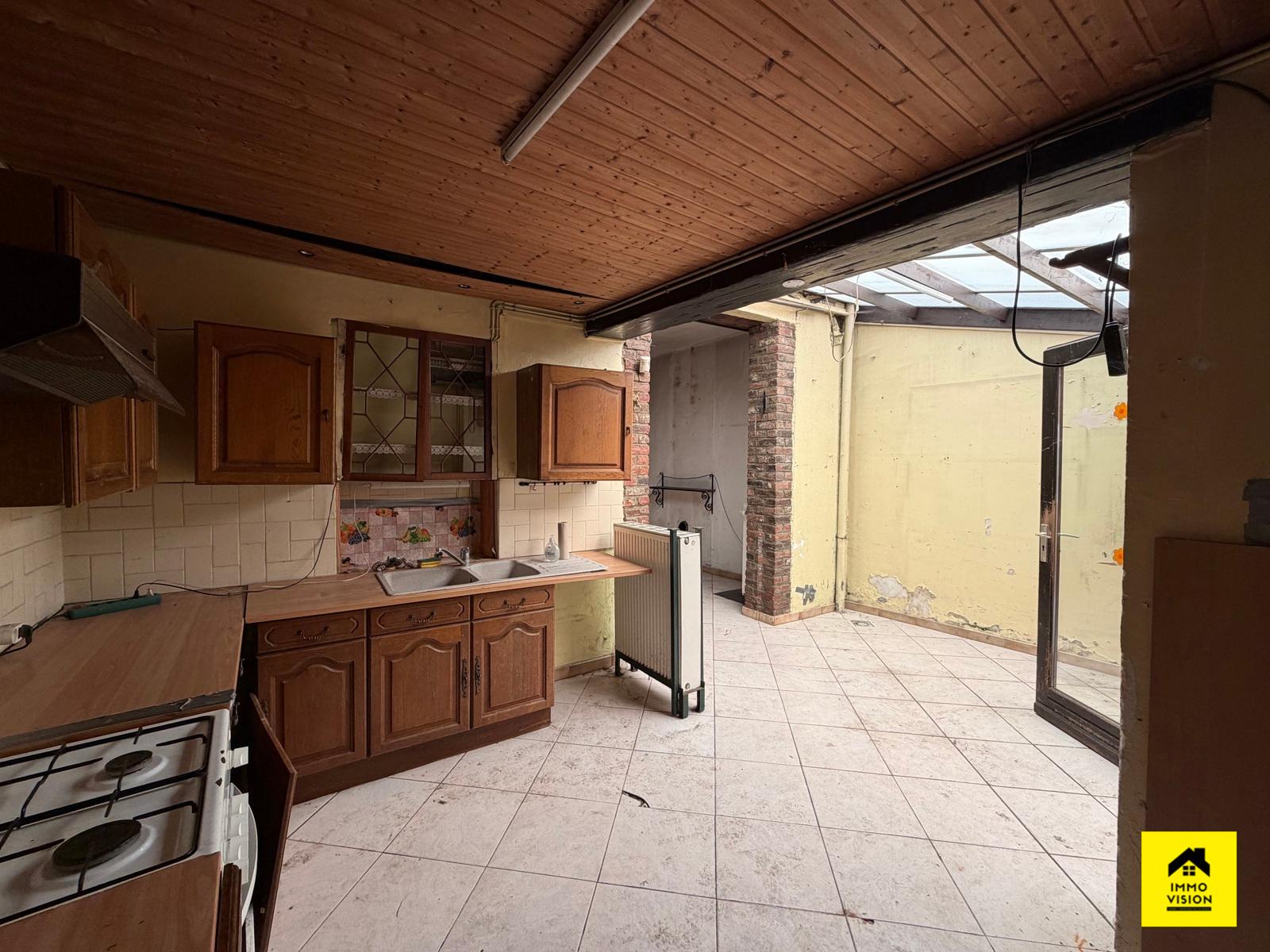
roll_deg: +0.0
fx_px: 514
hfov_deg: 102.1
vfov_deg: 85.7
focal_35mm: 14
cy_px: 476
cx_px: 635
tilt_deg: -1.8
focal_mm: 2.22
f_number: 2.2
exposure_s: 1/121
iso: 100
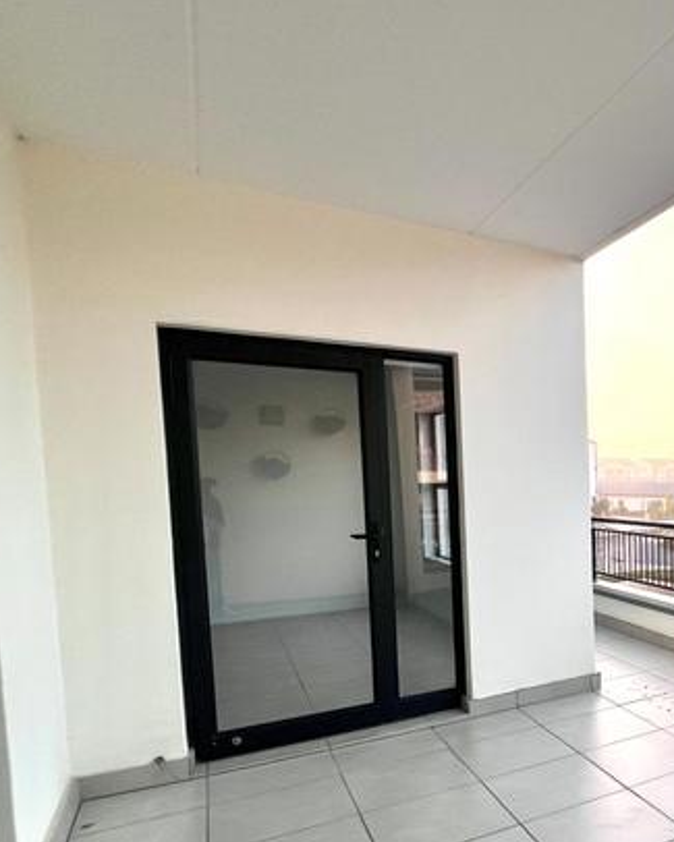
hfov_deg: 44.4
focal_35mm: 25
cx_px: 730
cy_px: 518
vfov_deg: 67.2
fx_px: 623
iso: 32
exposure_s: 1/333
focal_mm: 1.57
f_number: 1.8
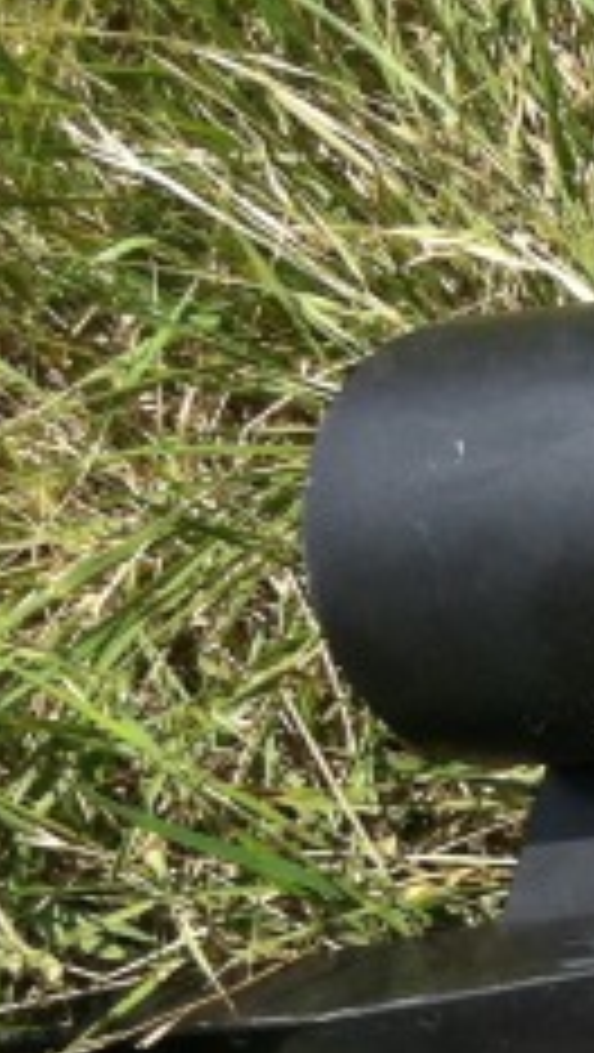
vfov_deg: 16.1
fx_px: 3632
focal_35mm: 130
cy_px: 1123
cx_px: 1663
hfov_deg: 8.2
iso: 80
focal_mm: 3.9
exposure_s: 1/773
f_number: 2.8
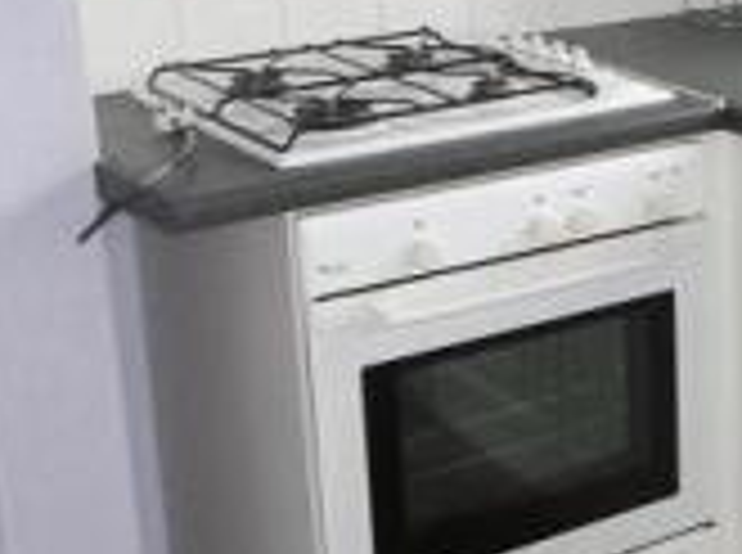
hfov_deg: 20.7
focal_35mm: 85
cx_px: 1005
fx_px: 1818
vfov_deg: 17.2
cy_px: 124
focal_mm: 4.3
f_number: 3.1
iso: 250
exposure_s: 1/60
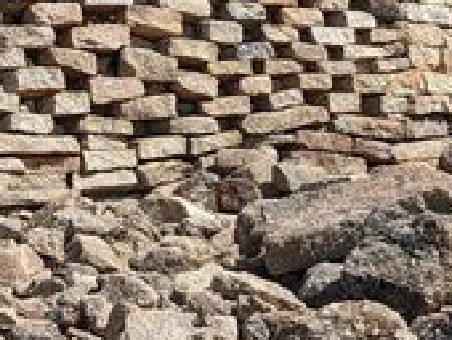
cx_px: 141
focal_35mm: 113
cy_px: -39
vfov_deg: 12.9
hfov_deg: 17.3
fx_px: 1478
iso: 42
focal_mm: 6.81
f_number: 1.85
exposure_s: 1/2058
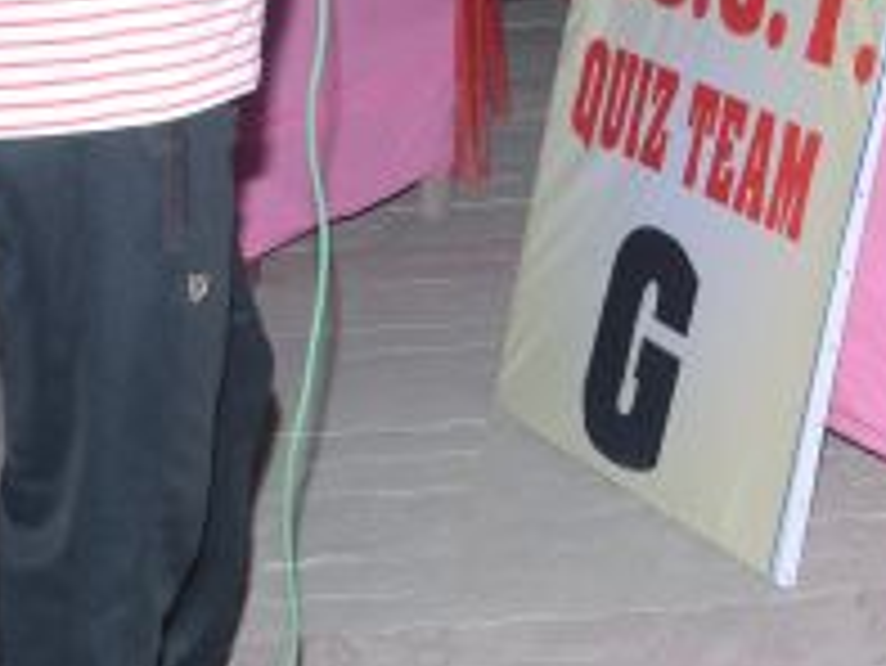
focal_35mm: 105
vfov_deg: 13.7
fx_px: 2689
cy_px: -122
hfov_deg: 16.2
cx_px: 1529
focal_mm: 18
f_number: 5.6
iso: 400
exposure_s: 1/200
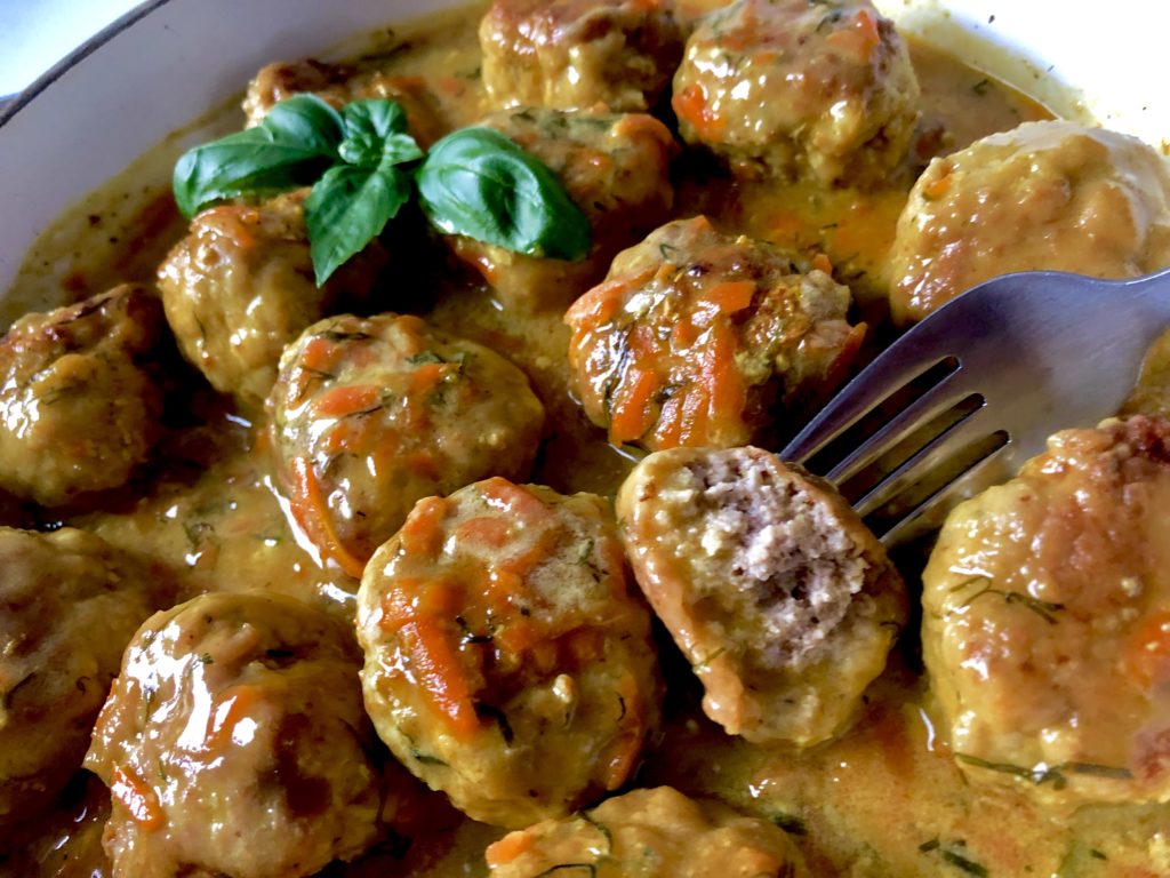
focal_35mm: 28
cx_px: 585
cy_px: 439
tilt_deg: -55.7
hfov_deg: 63.4
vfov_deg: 49.7
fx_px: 946
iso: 64
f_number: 1.8
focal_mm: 3.99
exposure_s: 1/15
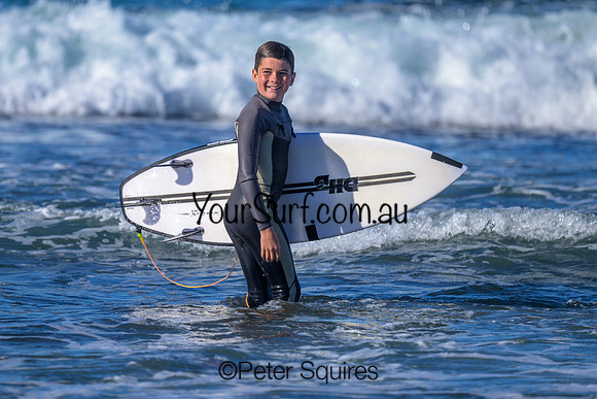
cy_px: 186
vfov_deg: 1.6
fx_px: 14176
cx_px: 278
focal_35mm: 855
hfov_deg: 2.4
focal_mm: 800
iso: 250
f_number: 6.3
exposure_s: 1/2000
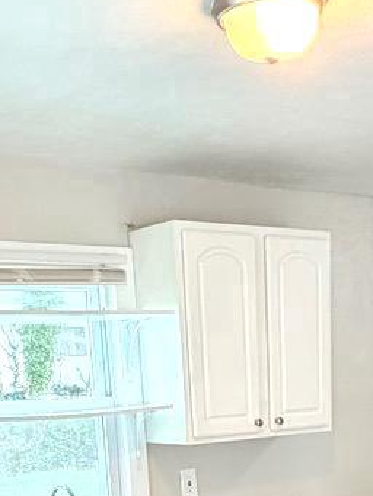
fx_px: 905
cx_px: 233
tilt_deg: -19.4
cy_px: 704
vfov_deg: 25.0
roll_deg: +2.3
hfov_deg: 23.2
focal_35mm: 63
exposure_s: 1/60
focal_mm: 2.22
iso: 320
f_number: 2.2
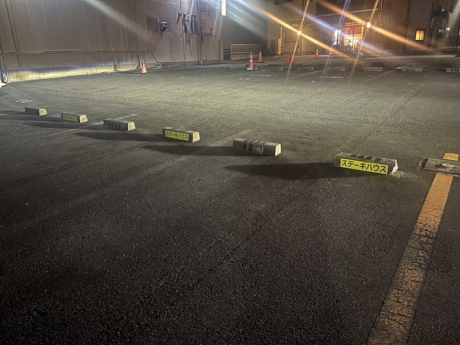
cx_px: 230
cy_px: 172
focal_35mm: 26
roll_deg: +1.2
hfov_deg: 67.3
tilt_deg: -19.1
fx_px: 346
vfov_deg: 53.1
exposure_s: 1/9
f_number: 1.6
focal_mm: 5.1
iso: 640
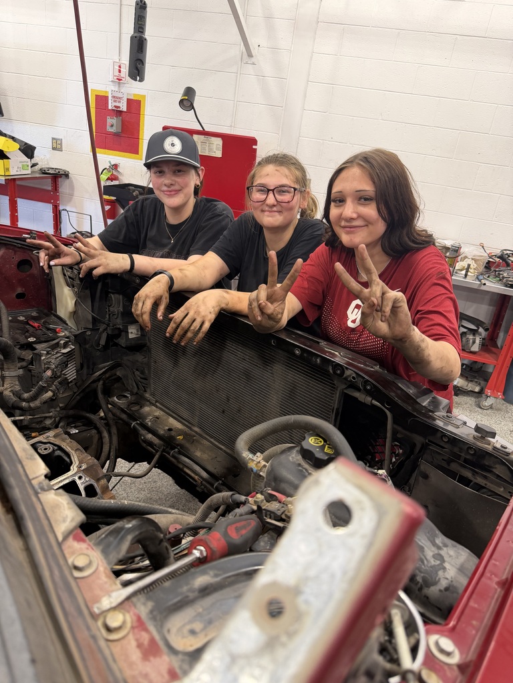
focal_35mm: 24
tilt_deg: -21.5
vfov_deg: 71.6
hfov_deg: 56.8
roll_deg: -9.0
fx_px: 474
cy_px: 342
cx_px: 256
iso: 160
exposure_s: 1/121
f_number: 1.78
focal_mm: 6.76
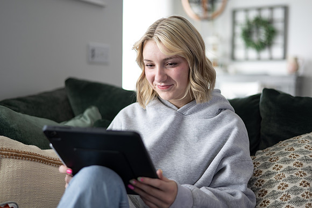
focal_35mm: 50
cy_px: 104
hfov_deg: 39.6
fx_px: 433
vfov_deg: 27.0
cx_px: 156
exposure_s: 1/250
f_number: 1.8
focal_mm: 50
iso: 100
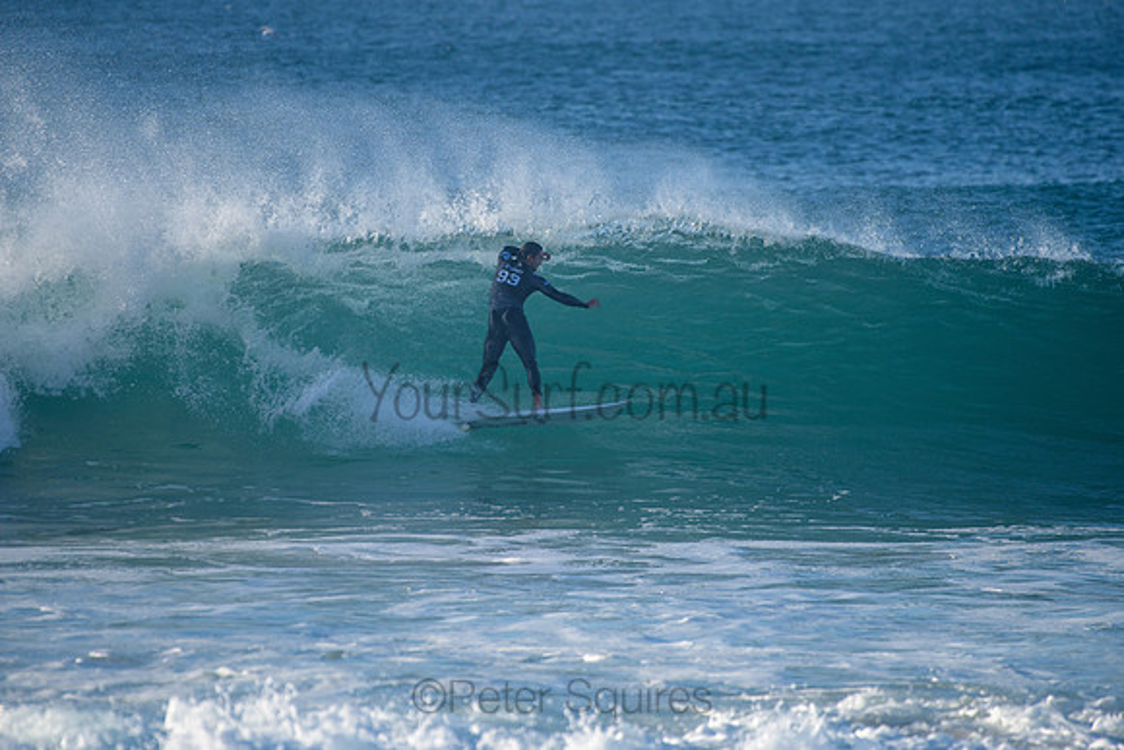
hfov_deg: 3.8
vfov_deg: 2.5
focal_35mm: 540
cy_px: 357
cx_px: 564
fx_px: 16853
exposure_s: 1/2000
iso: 450
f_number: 5.6
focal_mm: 500
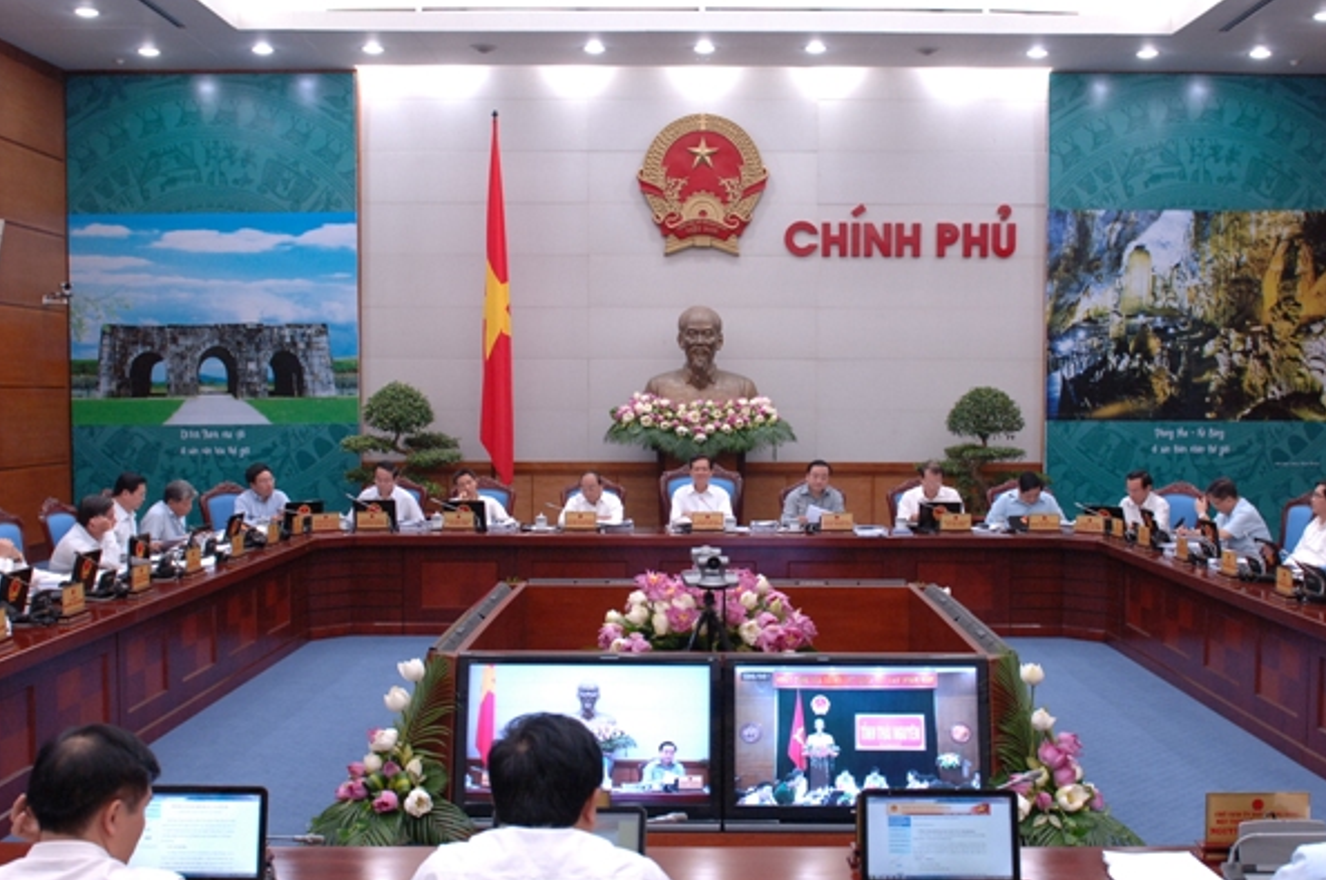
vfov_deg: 34.1
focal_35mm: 39
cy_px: 470
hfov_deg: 49.6
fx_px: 1434
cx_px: 695
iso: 640
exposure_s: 1/50
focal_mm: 24
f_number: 4
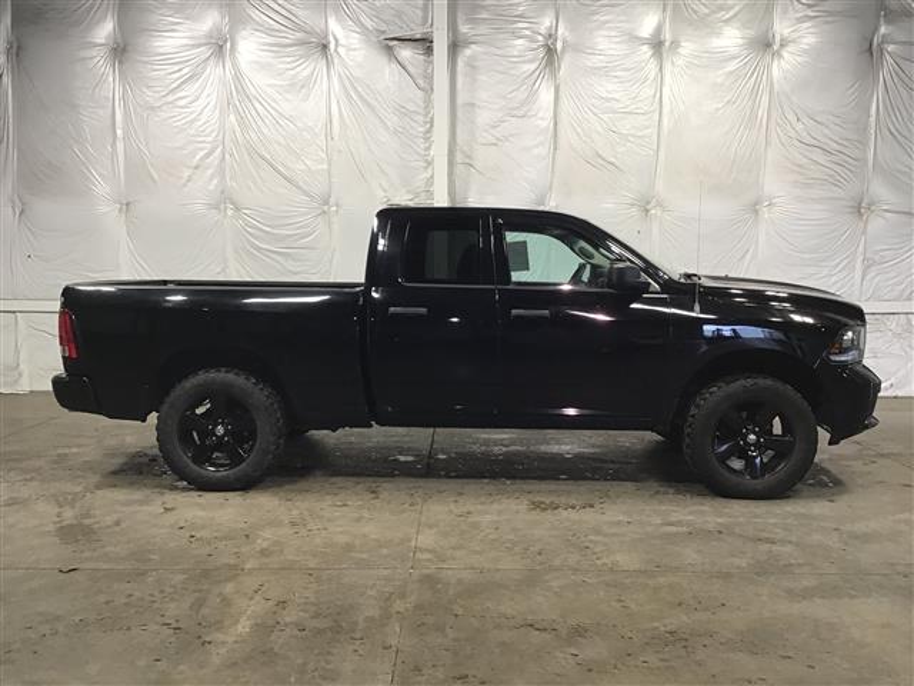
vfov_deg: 45.4
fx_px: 819
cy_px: 343
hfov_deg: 58.4
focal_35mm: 31
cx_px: 457
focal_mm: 3.3
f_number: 2.4
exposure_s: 1/30
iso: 80
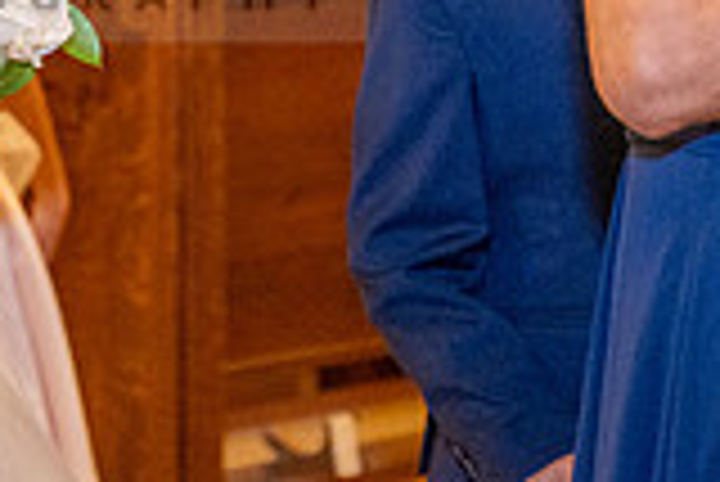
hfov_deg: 8.1
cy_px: -65
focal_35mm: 253
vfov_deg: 5.4
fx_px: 5064
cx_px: -14
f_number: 3.5
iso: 2000
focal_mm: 70
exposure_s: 1/200
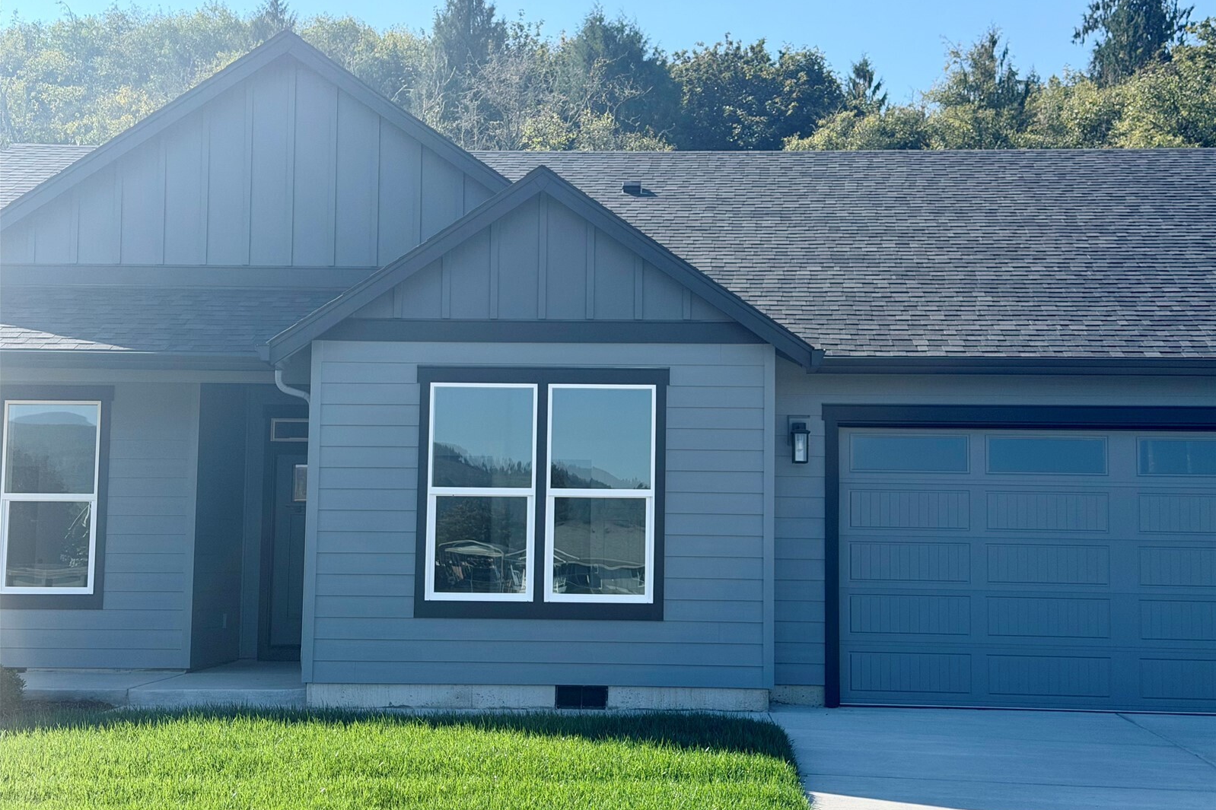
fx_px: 1689
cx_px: 608
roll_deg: -0.1
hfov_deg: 39.6
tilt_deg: +4.3
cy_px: 423
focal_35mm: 50
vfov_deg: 27.0
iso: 64
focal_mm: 6.76
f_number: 1.78
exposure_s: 1/2146
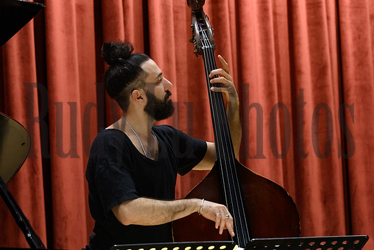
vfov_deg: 6.4
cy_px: 134
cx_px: 200
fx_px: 2223
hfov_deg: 9.6
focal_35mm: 214
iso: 6400
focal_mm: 200
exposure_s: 1/125
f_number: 6.3
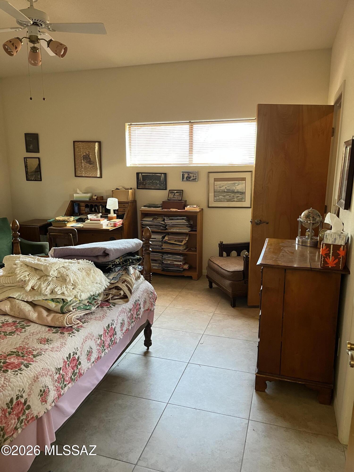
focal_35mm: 26
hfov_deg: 53.1
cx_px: 177
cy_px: 236
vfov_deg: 67.3
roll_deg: -0.1
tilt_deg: -10.8
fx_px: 355
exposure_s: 1/60
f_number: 1.6
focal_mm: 5.1
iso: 200
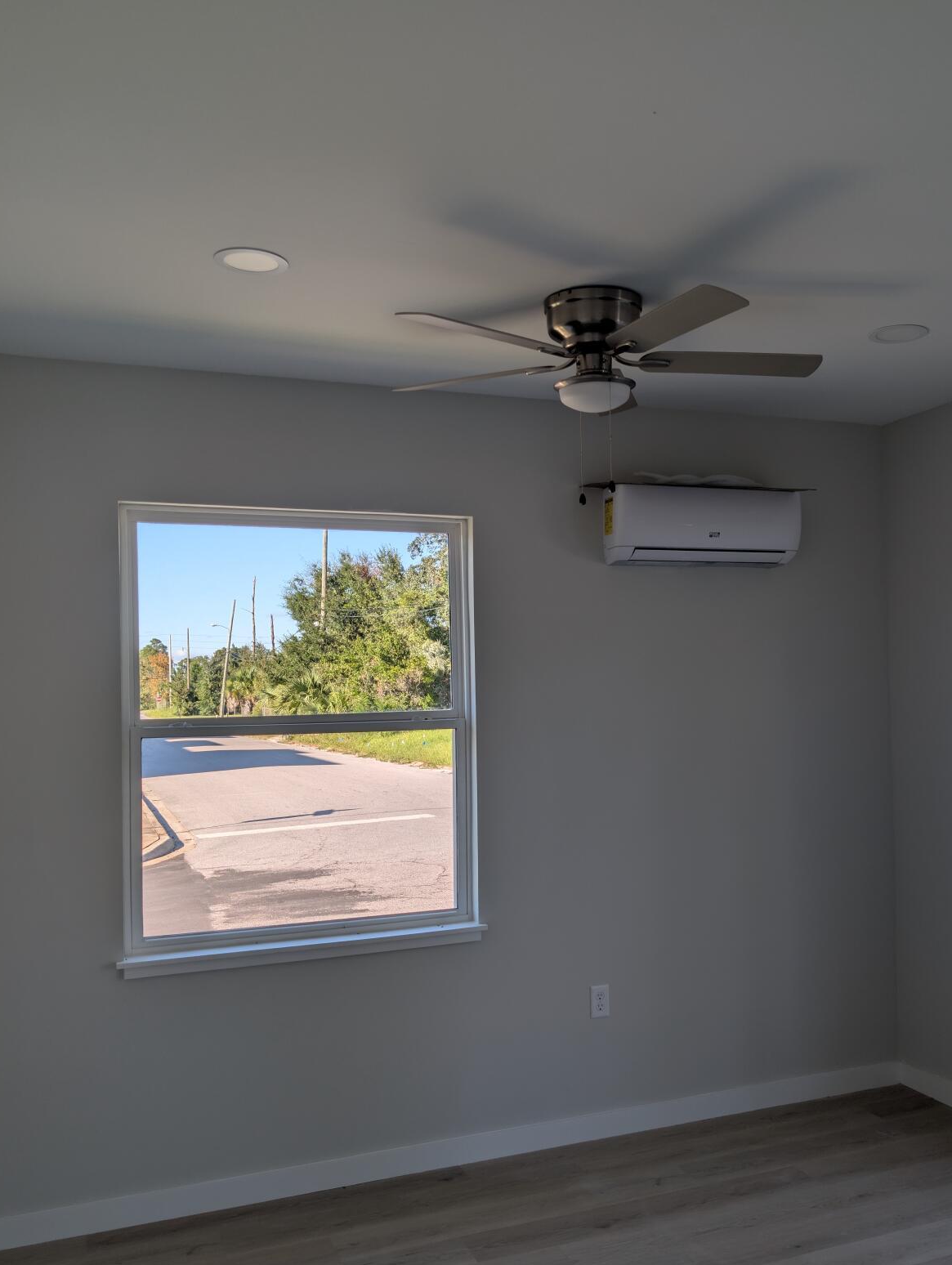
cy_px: 673
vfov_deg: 58.2
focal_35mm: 31
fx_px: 1134
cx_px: 554
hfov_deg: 45.4
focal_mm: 6.9
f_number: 1.68
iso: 22
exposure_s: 1/304
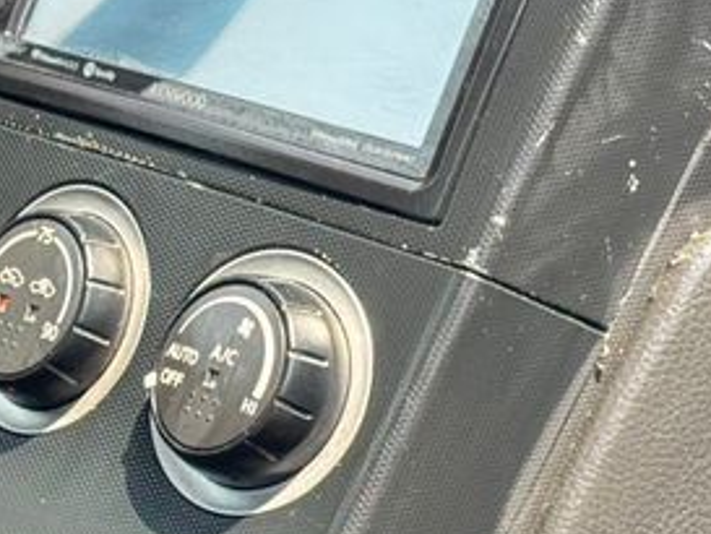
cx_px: 57
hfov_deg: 10.9
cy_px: 443
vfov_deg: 8.2
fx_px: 3699
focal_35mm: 180
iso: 50
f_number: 1.78
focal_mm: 6.76
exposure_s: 1/144
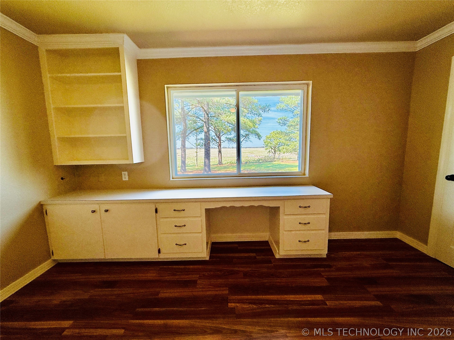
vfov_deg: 85.7
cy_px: 170
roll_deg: +1.1
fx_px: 184
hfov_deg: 102.1
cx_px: 227
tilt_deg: -6.8
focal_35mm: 14
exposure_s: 1/171
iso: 64
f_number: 2.2
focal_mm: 2.22
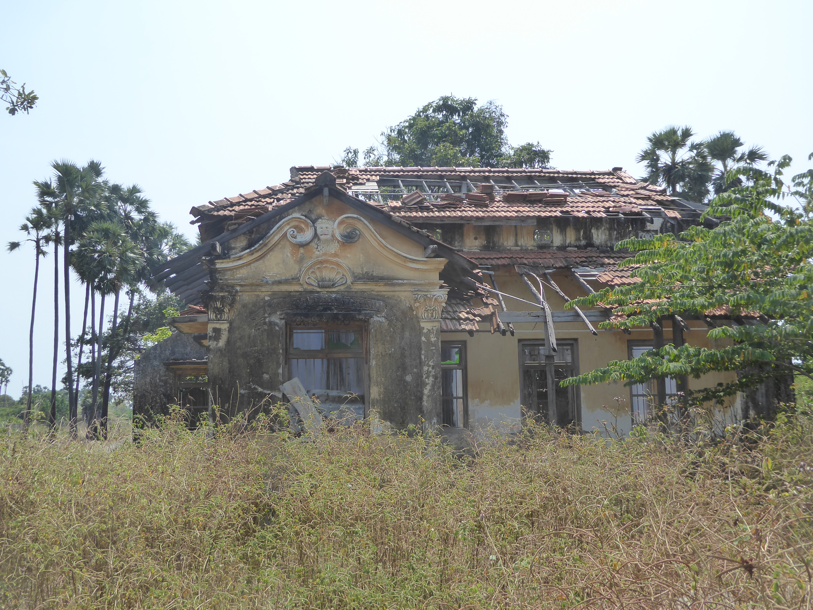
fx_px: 846
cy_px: 305
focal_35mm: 36
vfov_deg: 39.7
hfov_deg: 51.4
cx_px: 406
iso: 160
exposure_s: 1/800
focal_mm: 6.3
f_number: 3.7
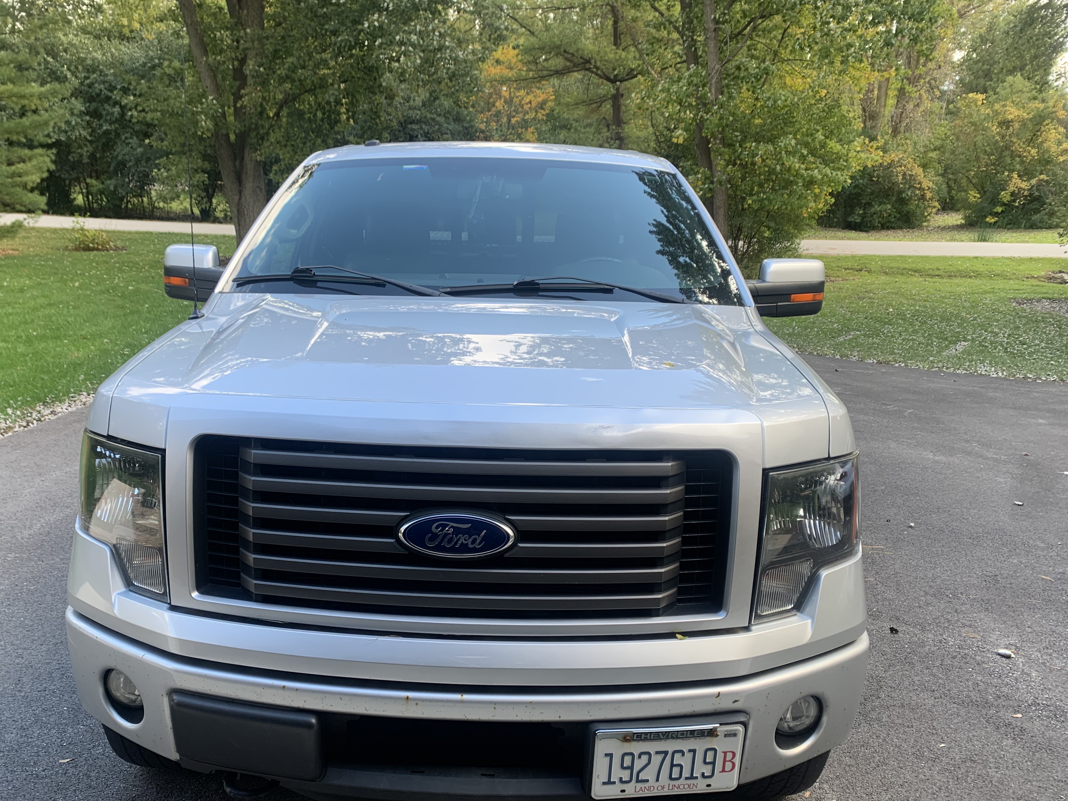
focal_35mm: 30
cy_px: 457
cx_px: 477
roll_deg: -0.3
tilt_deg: -17.4
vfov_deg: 46.7
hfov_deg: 59.8
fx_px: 926
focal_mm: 4.25
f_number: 1.8
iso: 25
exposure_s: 1/122
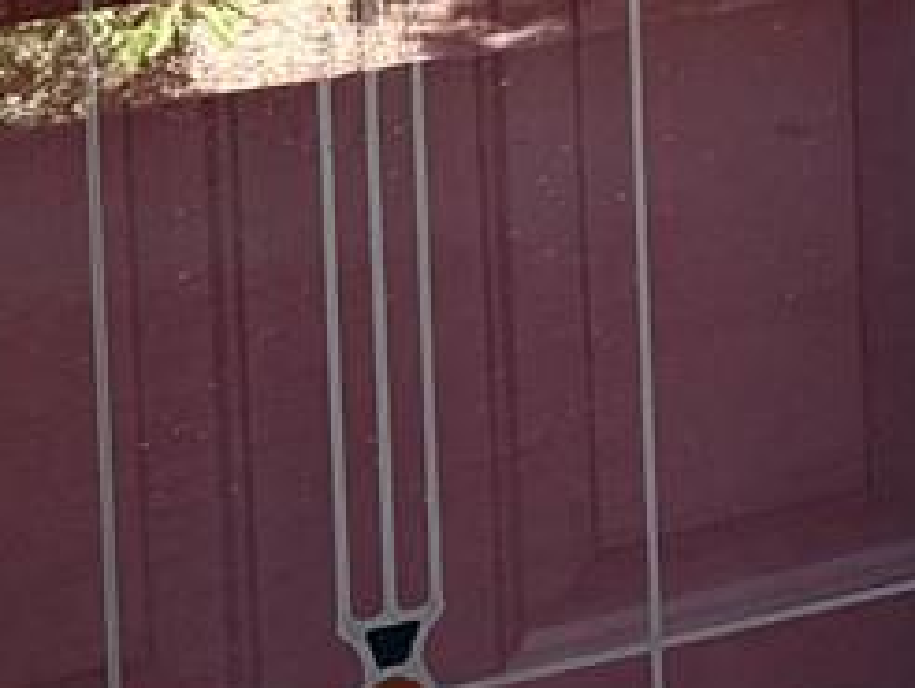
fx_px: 4128
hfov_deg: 11.4
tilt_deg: -2.4
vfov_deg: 8.3
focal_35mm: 156
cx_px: 1815
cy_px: -1253
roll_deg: +2.2
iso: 64
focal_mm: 6.76
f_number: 1.78
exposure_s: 1/199
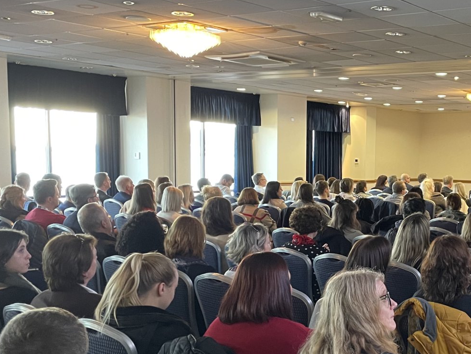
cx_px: 361
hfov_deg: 34.7
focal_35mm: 54
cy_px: 233
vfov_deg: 26.9
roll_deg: -0.9
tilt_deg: -6.0
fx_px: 735
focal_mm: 4.2
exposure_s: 1/33
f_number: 1.6
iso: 400
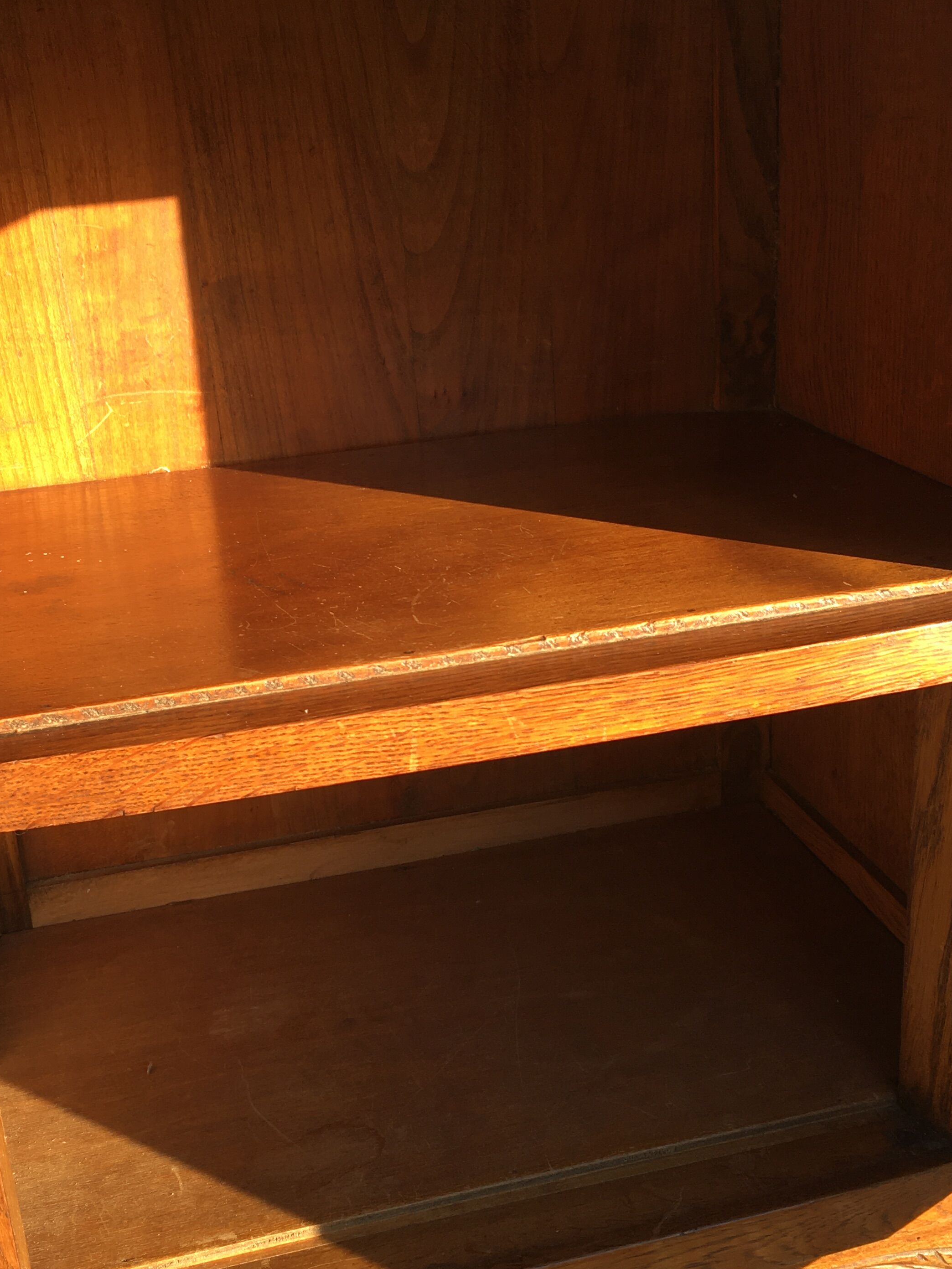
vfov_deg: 44.8
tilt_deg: -18.9
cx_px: 452
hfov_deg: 34.3
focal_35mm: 42
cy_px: 640
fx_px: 1540
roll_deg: +2.7
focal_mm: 4.15
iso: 25
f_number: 2.2
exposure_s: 1/276
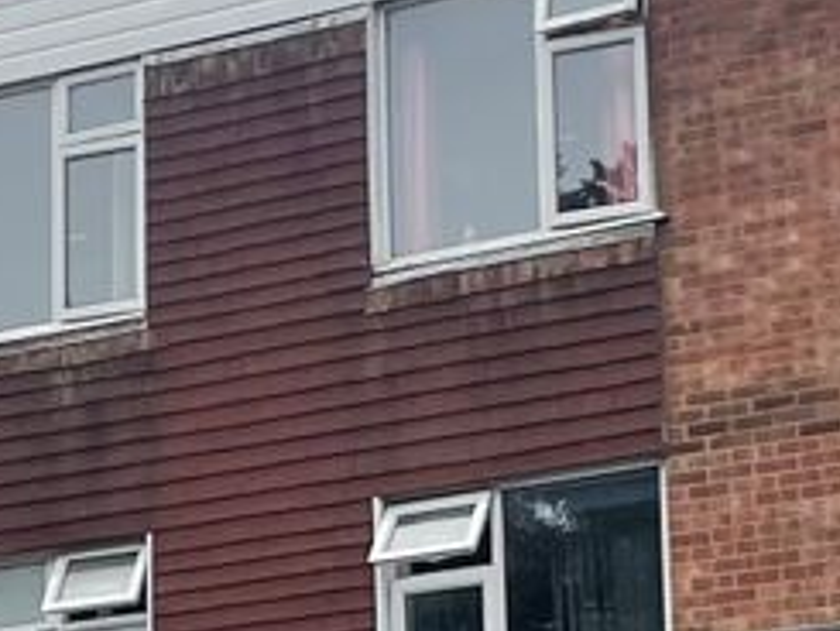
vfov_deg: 12.3
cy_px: 746
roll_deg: +0.9
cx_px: 123
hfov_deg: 16.5
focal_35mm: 118
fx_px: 2865
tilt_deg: +13.3
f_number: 1.6
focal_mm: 4.2
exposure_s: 1/7299
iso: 32
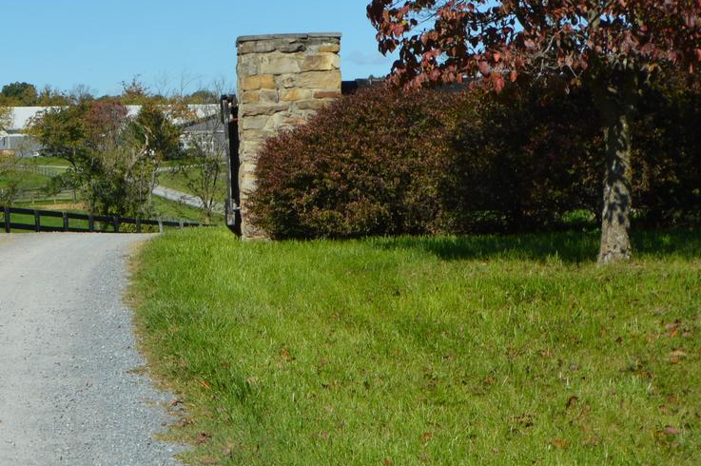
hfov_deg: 19.2
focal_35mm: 100
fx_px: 1945
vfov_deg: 13.6
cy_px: 104
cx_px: -152
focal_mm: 24
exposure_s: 1/320
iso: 100
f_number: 9
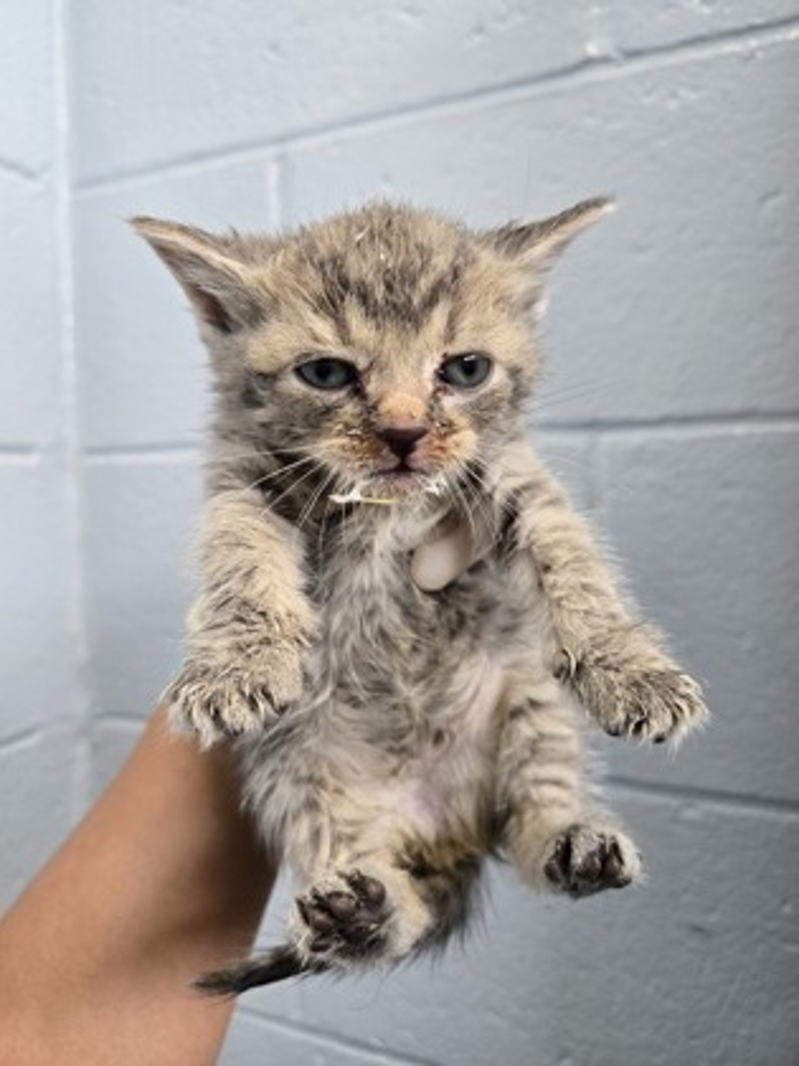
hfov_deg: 58.9
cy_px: 533
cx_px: 400
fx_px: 708
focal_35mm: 23
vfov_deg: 73.9
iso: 125
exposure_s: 1/120
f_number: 1.8
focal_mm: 5.4
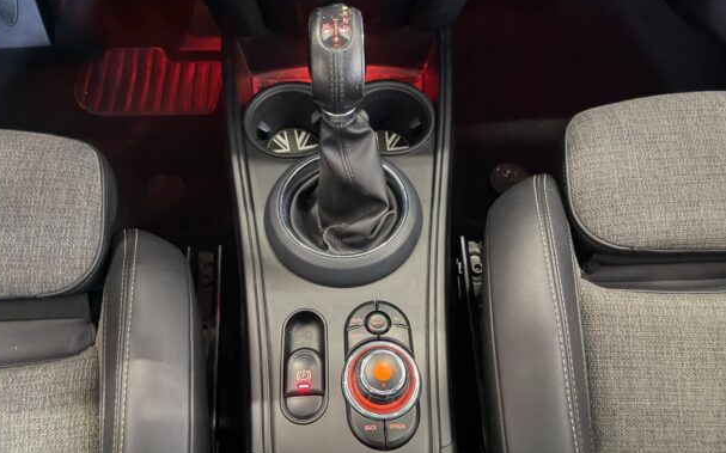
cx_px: 359
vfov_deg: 47.6
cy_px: 226
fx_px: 514
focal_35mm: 26
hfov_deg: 70.4
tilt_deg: -67.9
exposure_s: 1/20
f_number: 1.78
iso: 1600
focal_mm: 6.76
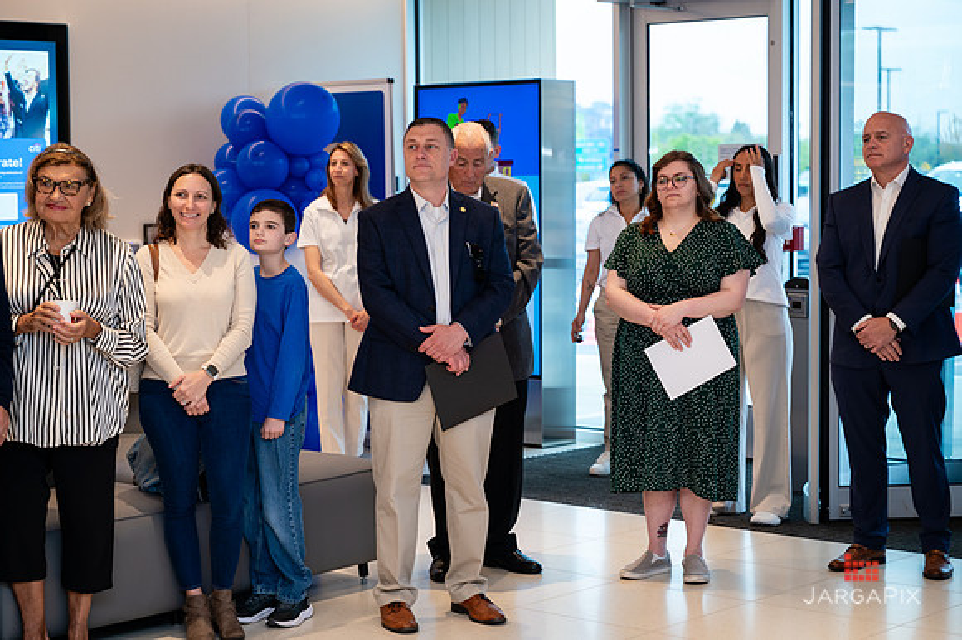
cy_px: 320
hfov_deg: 28.4
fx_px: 1900
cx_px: 481
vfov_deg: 19.1
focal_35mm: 71
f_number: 3.5
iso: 640
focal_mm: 70
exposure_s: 1/200
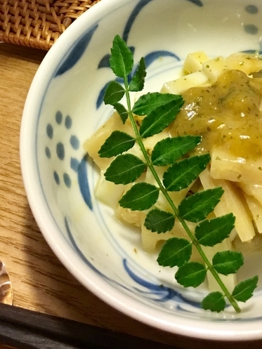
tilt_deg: -50.4
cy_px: -13
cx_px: 143
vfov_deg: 26.1
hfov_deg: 21.0
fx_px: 706
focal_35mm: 70
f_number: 2.2
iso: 80
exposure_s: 1/17
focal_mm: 4.15
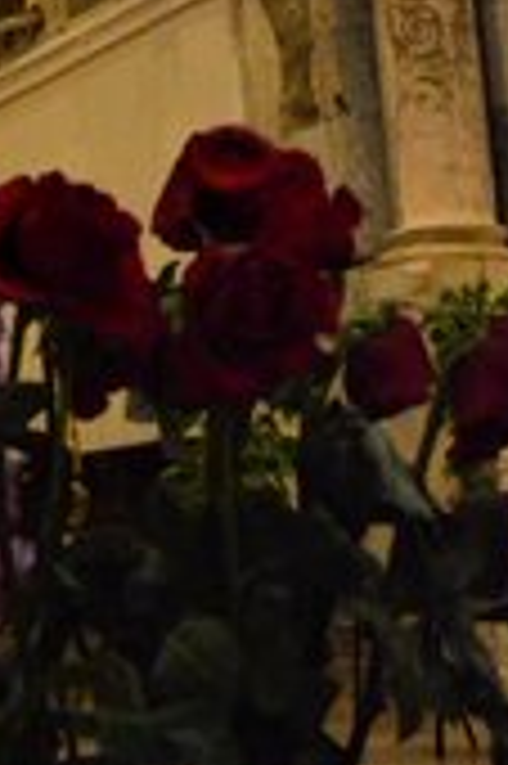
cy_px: -459
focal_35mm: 124
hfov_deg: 10.5
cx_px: -319
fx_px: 2630
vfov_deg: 15.0
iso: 6400
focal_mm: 22
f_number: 7.1
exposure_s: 1/25
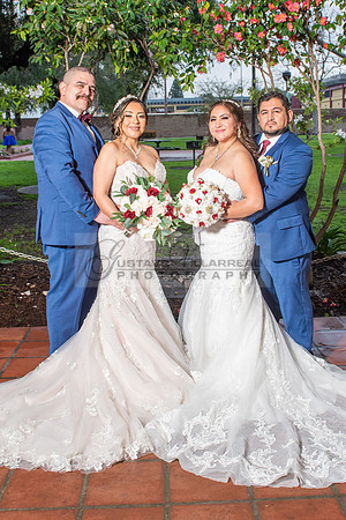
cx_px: 180
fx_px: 603
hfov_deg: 32.0
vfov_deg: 46.4
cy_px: 221
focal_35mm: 42
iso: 250
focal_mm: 24
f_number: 5.6
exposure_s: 1/200
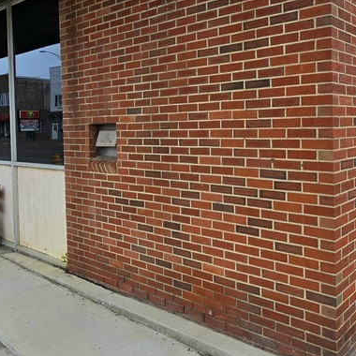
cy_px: 133
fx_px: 361
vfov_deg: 52.0
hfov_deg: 52.0
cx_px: 220
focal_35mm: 31
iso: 50
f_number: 2.2
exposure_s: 1/227
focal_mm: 2.2
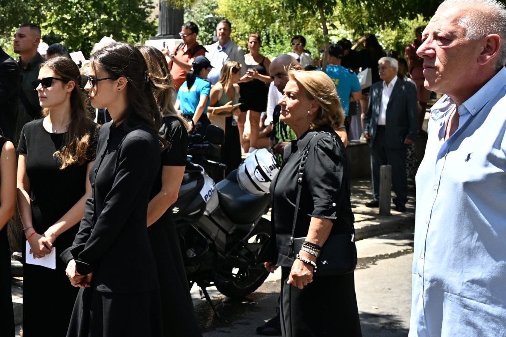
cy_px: 182
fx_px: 942
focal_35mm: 67
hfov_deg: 27.7
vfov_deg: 20.3
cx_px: -39
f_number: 8
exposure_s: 1/500
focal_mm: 31
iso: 360
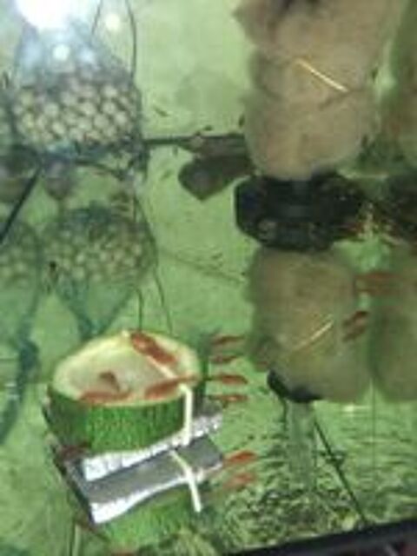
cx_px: 208
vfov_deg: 65.3
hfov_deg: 51.4
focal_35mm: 27
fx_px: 434
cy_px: 278
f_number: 1.8
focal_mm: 4
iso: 125
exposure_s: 1/100
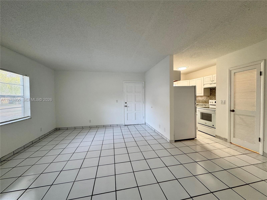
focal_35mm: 14
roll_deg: +0.6
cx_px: 134
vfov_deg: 85.7
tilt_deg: -2.4
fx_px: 108
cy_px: 100
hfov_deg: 102.1
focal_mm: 2.22
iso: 160
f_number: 2.2
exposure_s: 1/60
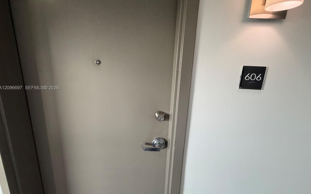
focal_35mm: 15
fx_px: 127
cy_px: 88
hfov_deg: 101.5
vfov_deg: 74.6
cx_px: 155
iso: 320
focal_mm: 2.22
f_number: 2.2
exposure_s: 1/60
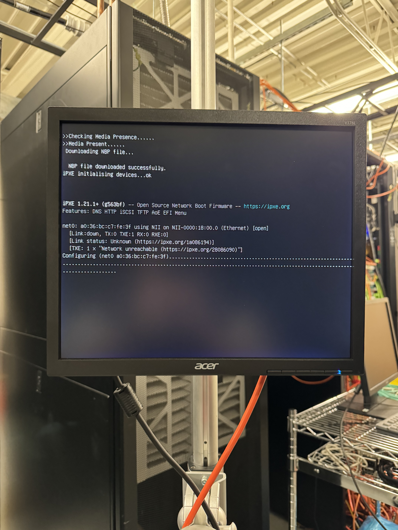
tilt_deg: -0.4
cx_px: 199
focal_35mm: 24
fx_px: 368
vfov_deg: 71.6
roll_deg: -0.8
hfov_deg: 56.8
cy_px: 265
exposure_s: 1/40
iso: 1000
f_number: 1.78
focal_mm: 6.86
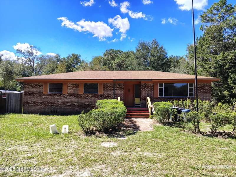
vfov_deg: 56.8
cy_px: 88
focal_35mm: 24
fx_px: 164
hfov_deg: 71.6
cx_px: 118
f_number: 1.8
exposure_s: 1/722
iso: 100
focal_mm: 5.56
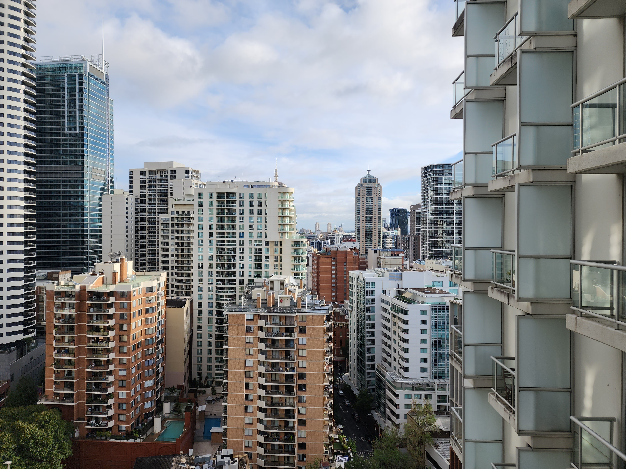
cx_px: 313
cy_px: 234
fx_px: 416
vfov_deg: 58.9
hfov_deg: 73.9
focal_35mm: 23
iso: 12
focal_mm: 6.4
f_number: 1.8
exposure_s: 1/871
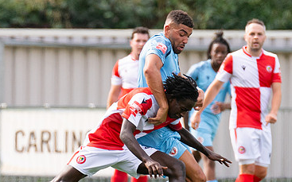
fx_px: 9816
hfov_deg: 1.7
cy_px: 166
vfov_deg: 1.1
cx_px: 64
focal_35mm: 1234
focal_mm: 300
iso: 400
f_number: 4
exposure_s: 1/1600
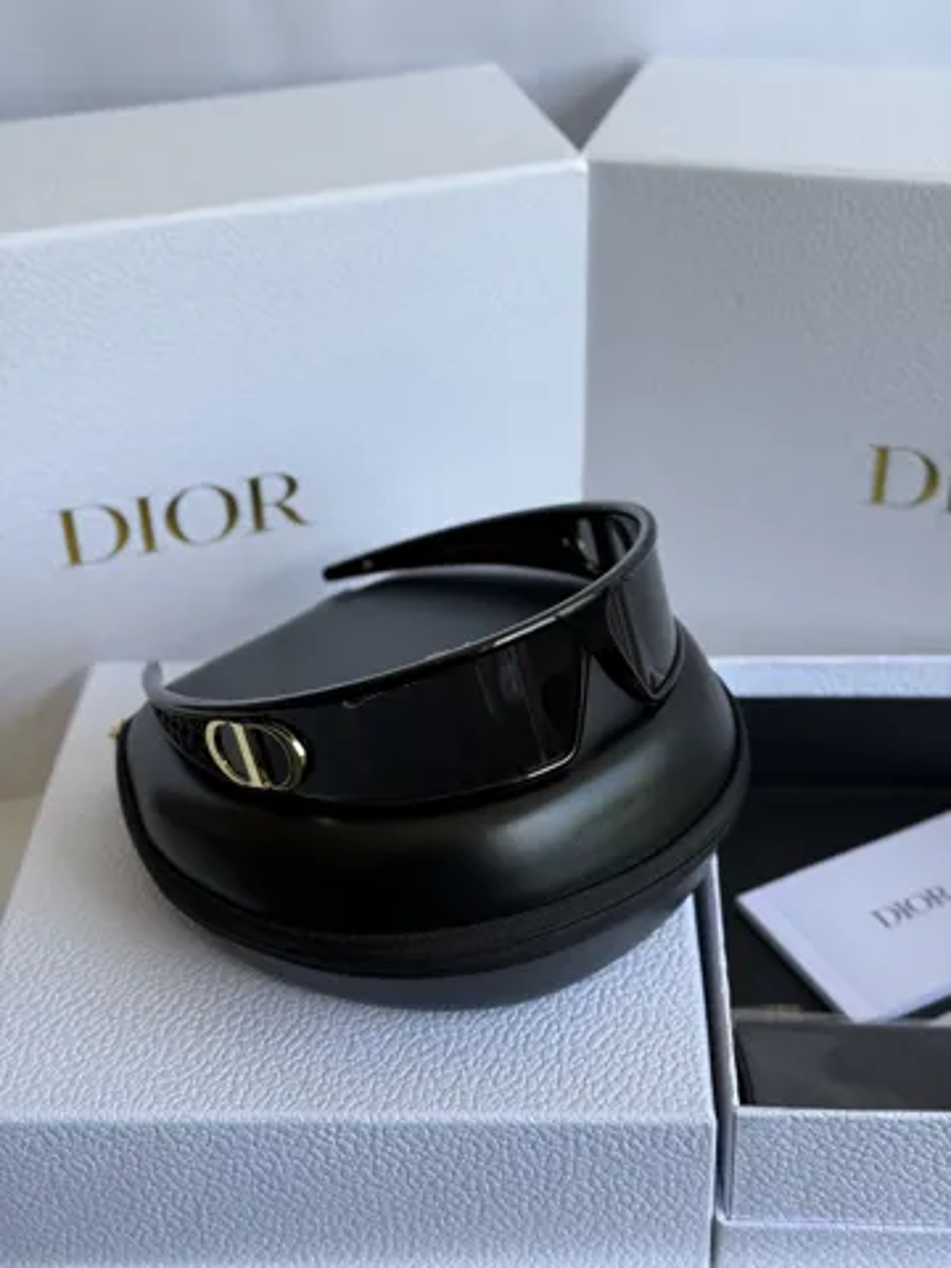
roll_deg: +3.9
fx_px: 1758
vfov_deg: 39.7
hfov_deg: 30.3
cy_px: 634
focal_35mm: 48
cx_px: 476
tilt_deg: -32.9
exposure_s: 1/122
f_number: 1.78
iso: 50
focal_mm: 6.76
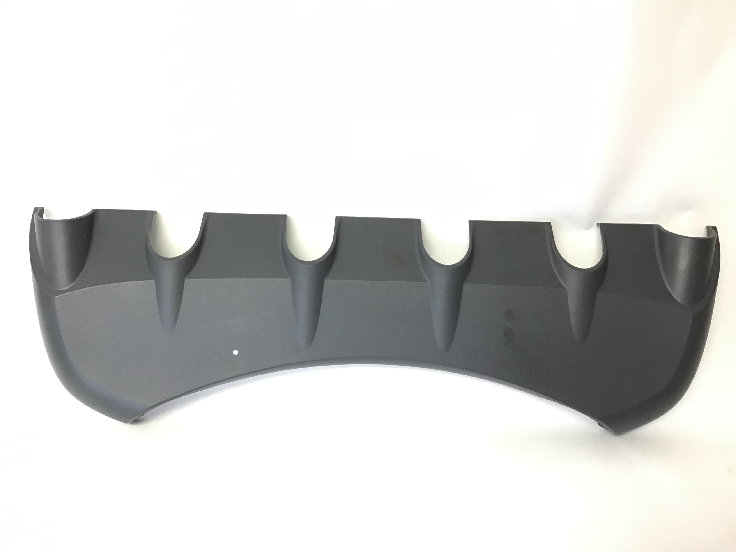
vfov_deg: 45.4
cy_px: 276
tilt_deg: -34.9
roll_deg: -0.9
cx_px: 368
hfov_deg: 58.4
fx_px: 659
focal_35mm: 31
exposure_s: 1/30
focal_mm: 3.3
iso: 64
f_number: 2.4
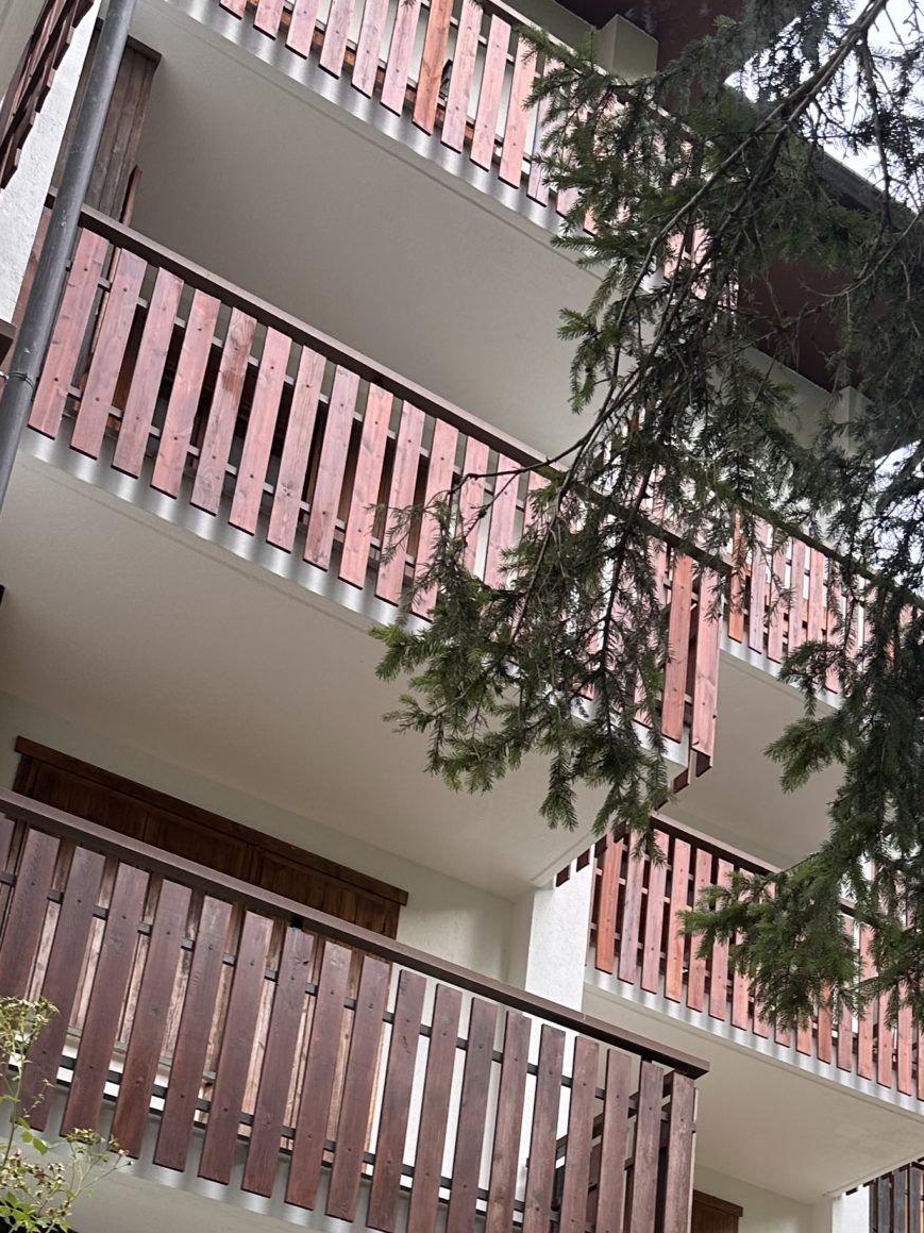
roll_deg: -6.3
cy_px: 1114
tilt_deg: +25.8
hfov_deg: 27.4
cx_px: 594
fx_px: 1887
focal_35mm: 53
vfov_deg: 34.2
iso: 125
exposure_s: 1/121
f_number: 1.78
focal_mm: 6.86
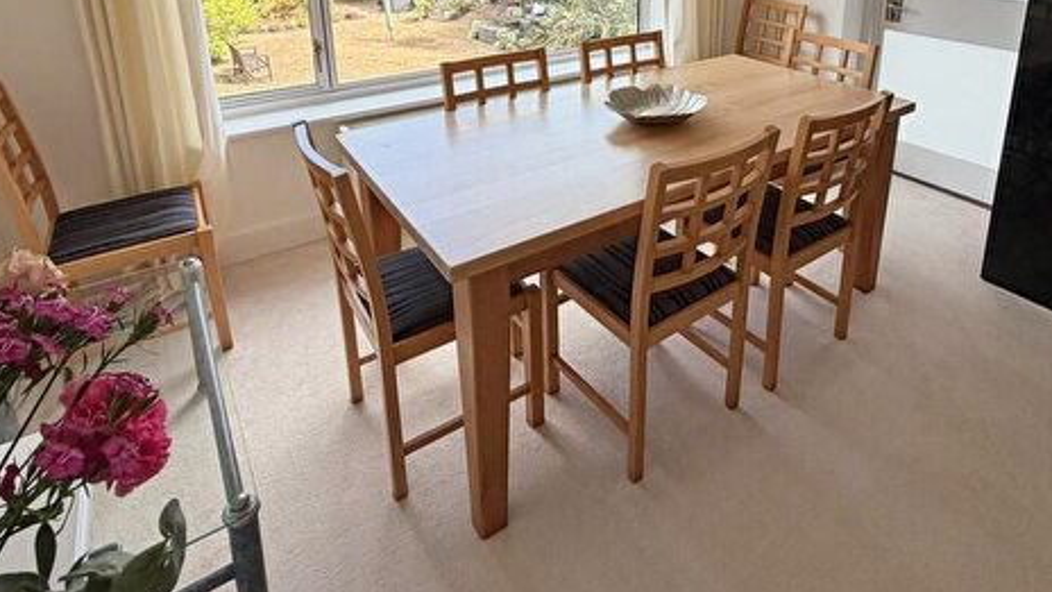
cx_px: 612
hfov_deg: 78.1
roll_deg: +0.3
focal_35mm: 23
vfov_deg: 45.3
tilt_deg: -15.5
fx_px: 642
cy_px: 69
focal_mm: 2.22
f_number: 2.2
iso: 64
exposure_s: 1/184
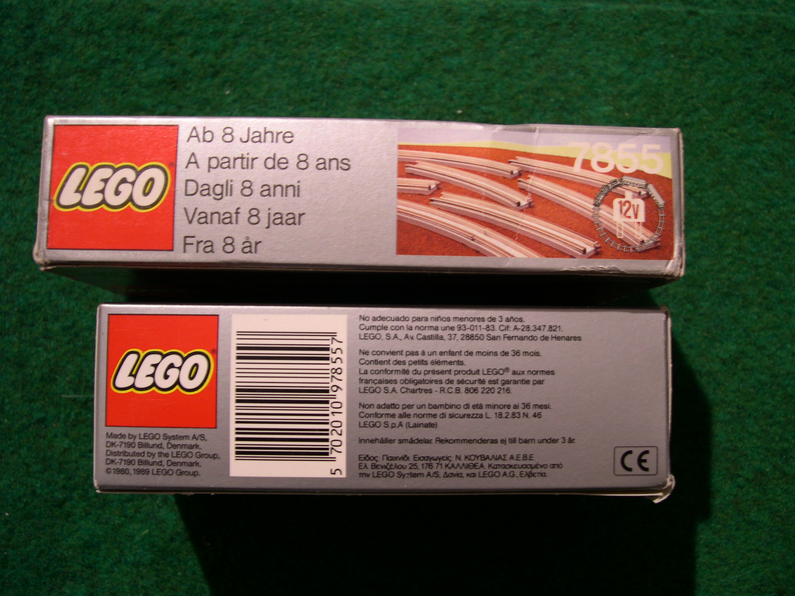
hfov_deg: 49.0
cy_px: 298
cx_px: 398
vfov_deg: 37.7
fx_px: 873
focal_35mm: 38
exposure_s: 1/5.3
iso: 100
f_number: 2.8
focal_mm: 8
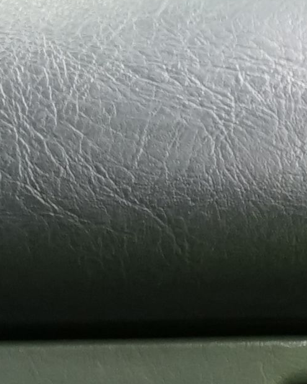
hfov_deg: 5.1
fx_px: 3204
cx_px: -761
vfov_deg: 6.6
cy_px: 875
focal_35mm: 282
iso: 1600
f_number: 5
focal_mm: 31
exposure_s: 1/25
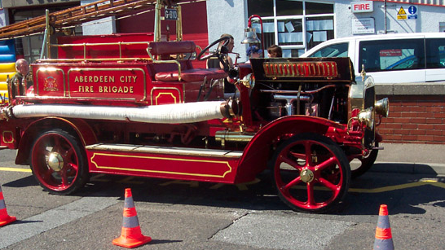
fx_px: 602
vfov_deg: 23.5
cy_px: 132
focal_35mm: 51
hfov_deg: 40.6
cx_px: 210
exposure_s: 1/700
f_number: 4.8
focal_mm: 8
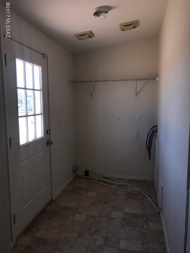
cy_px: 126
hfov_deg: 49.7
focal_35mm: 28
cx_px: 95
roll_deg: +0.2
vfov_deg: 63.4
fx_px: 205
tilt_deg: -6.5
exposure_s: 1/202
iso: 20
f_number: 1.8
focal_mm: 3.99
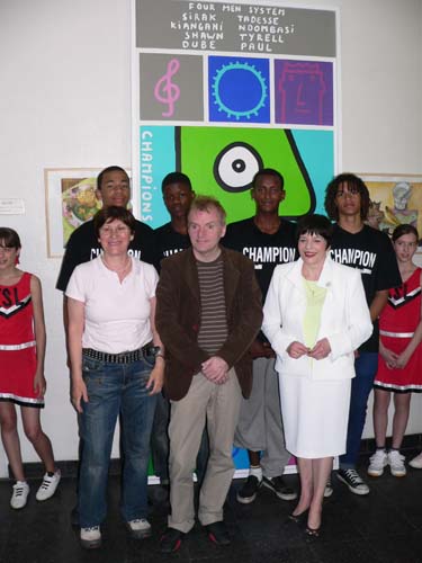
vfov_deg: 51.4
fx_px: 585
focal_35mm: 36
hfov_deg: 39.7
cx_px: 211
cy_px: 282
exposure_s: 1/60
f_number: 2.8
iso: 80
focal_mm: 6
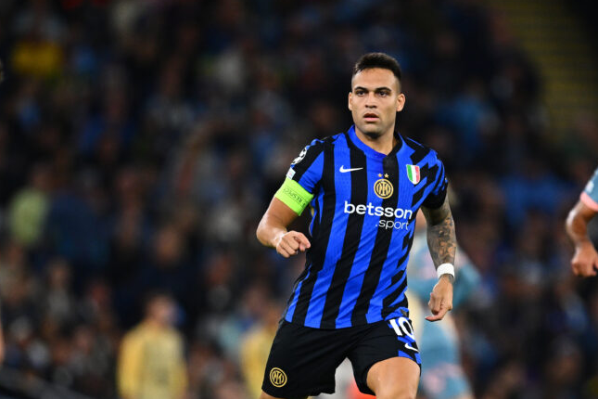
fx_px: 15813
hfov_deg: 2.2
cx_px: 327
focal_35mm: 952
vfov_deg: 1.4
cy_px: 311
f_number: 2.8
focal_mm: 400
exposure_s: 1/1600
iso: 2000
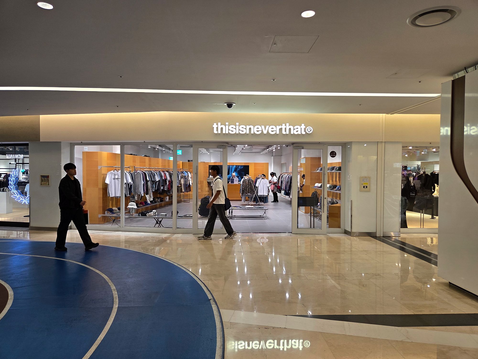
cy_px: 180
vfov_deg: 58.9
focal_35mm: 23
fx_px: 318
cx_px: 239
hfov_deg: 73.9
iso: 100
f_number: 1.8
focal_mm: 5.4
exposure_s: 1/120
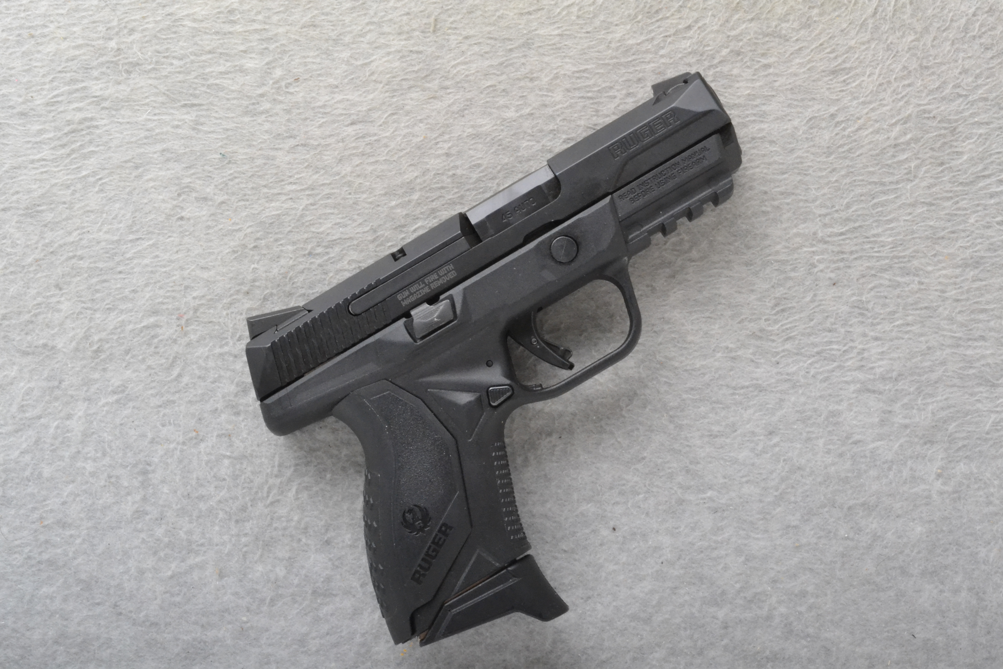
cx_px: 502
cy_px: 334
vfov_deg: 21.6
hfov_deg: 31.9
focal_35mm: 63
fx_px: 1755
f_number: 20
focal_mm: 42
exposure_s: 1/160
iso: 3200
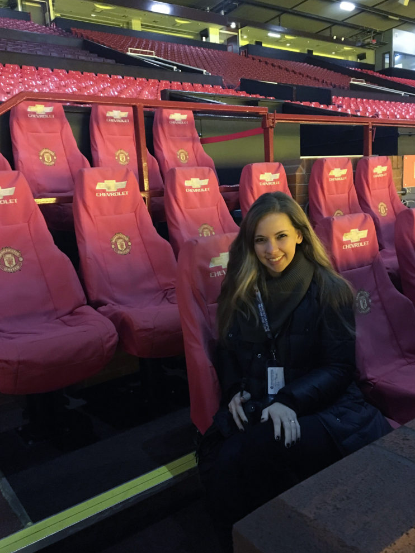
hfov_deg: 46.8
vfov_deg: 60.0
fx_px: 480
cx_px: 206
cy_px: 278
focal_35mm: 30
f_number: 2.2
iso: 640
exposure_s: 1/17
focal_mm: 4.15
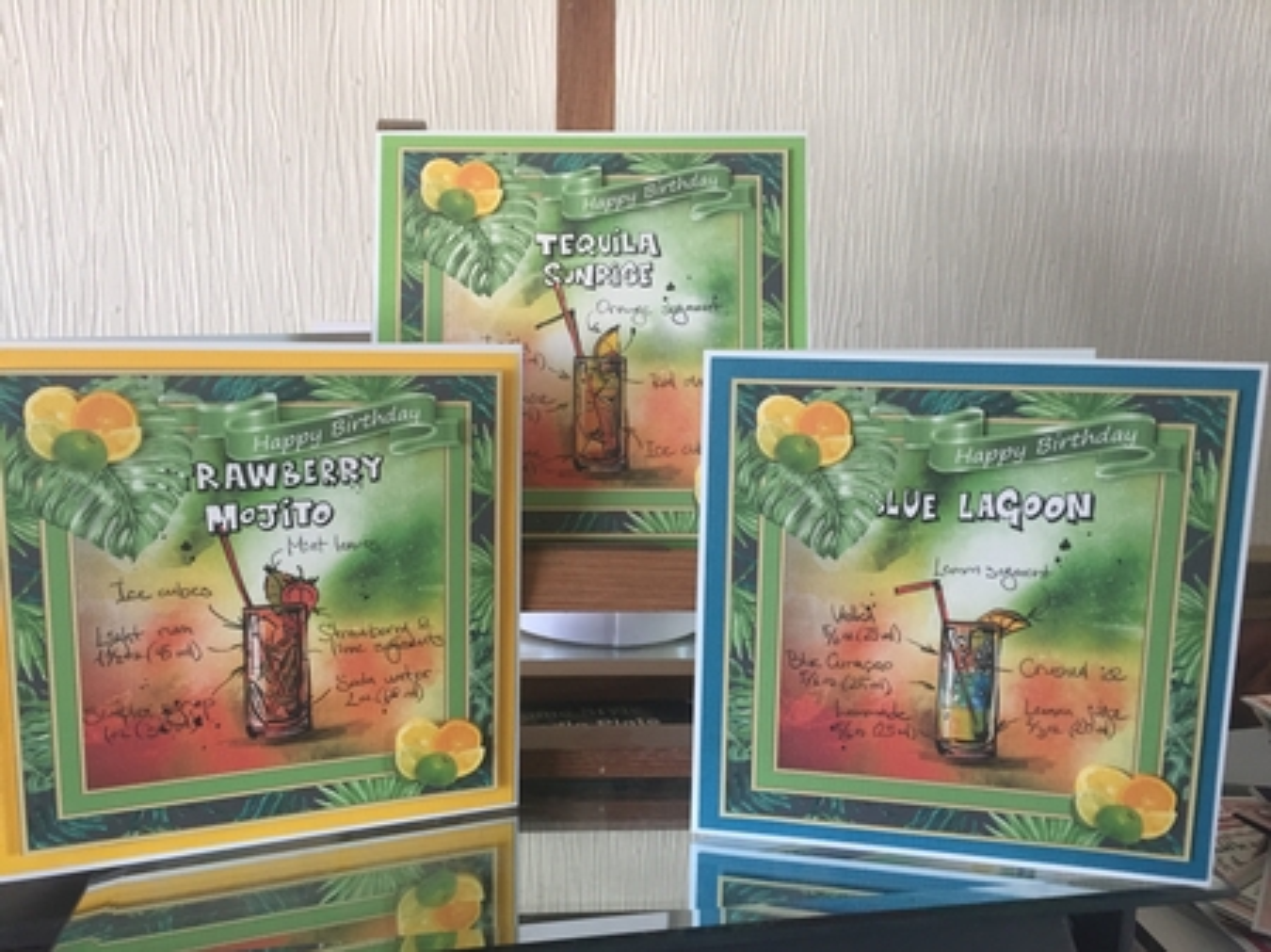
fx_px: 1064
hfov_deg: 61.7
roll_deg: -0.8
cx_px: 636
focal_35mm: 29
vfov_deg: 48.2
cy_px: 476
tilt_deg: -9.4
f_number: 2.2
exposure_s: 1/33
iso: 64
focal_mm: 4.15
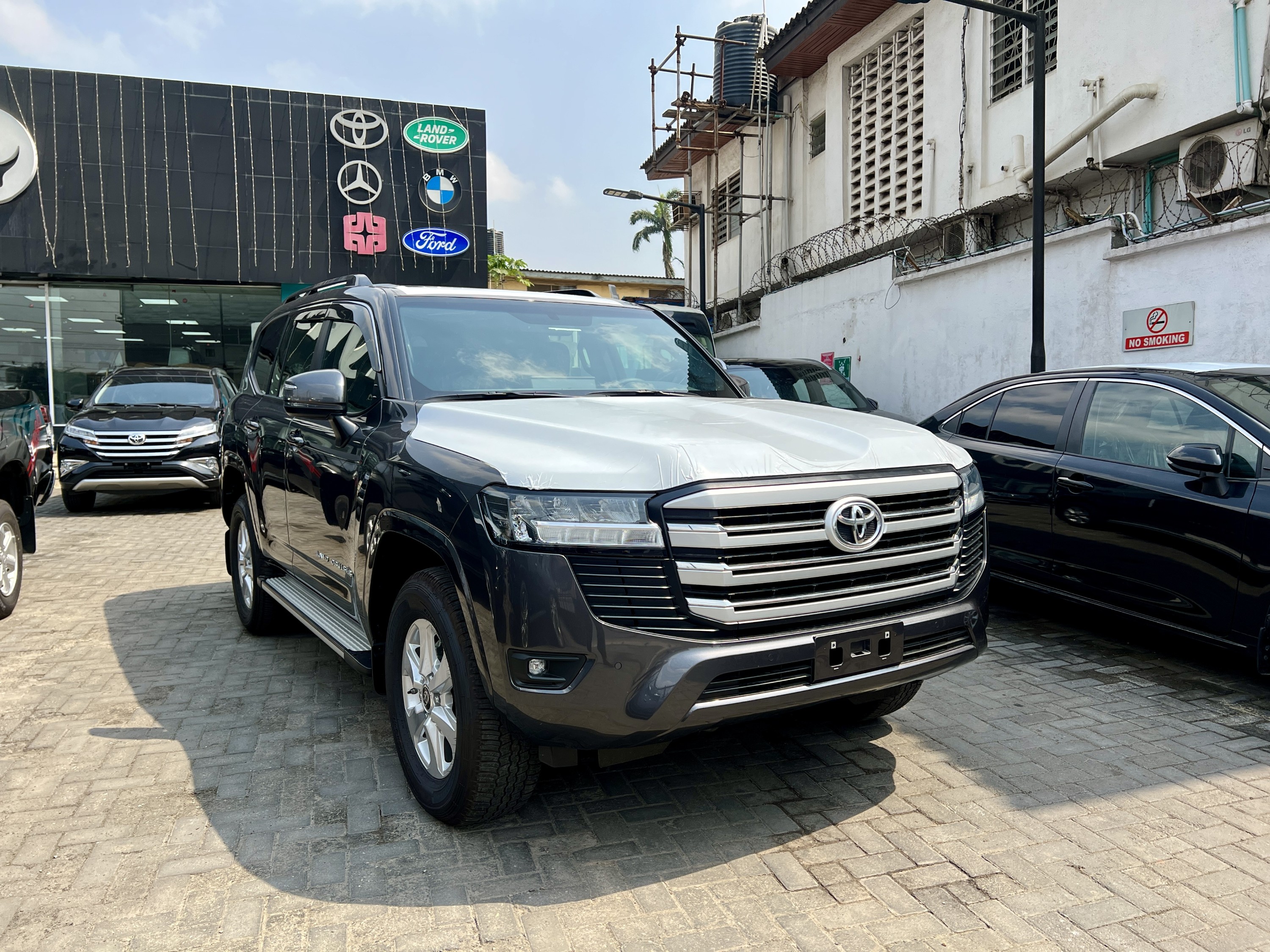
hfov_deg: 67.3
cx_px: 635
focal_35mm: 26
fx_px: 954
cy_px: 476
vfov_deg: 53.1
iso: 50
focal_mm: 5.7
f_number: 1.5
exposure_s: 1/2841
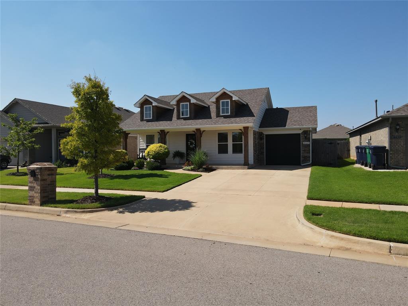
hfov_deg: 71.6
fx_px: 283
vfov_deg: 56.8
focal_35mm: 24
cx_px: 204
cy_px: 153
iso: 100
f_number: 2.8
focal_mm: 4.5
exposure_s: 1/800
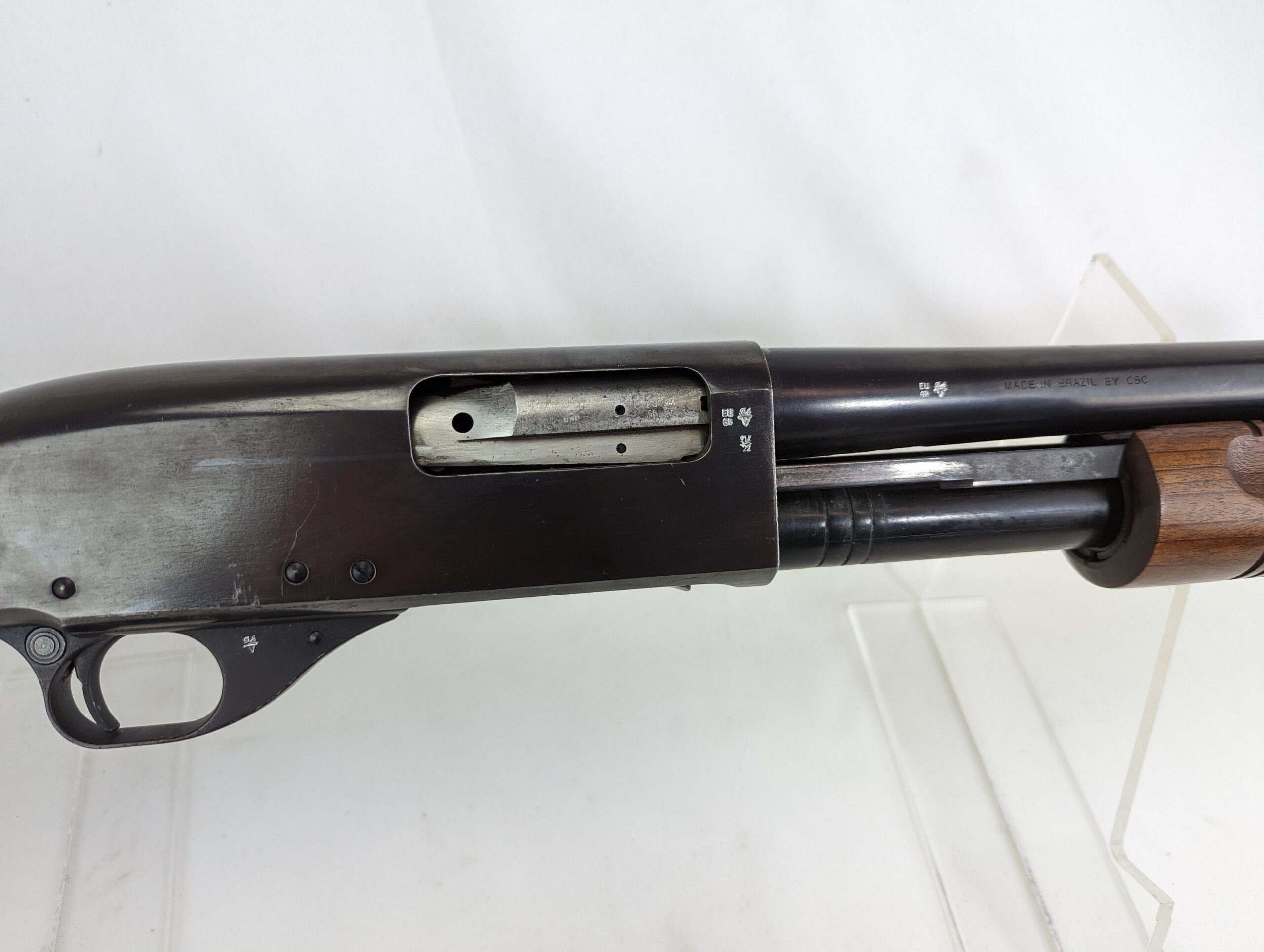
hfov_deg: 71.5
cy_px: 476
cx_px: 632
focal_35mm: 24
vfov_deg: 56.9
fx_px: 878
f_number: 1.85
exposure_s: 1/241
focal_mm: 6.81
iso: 126
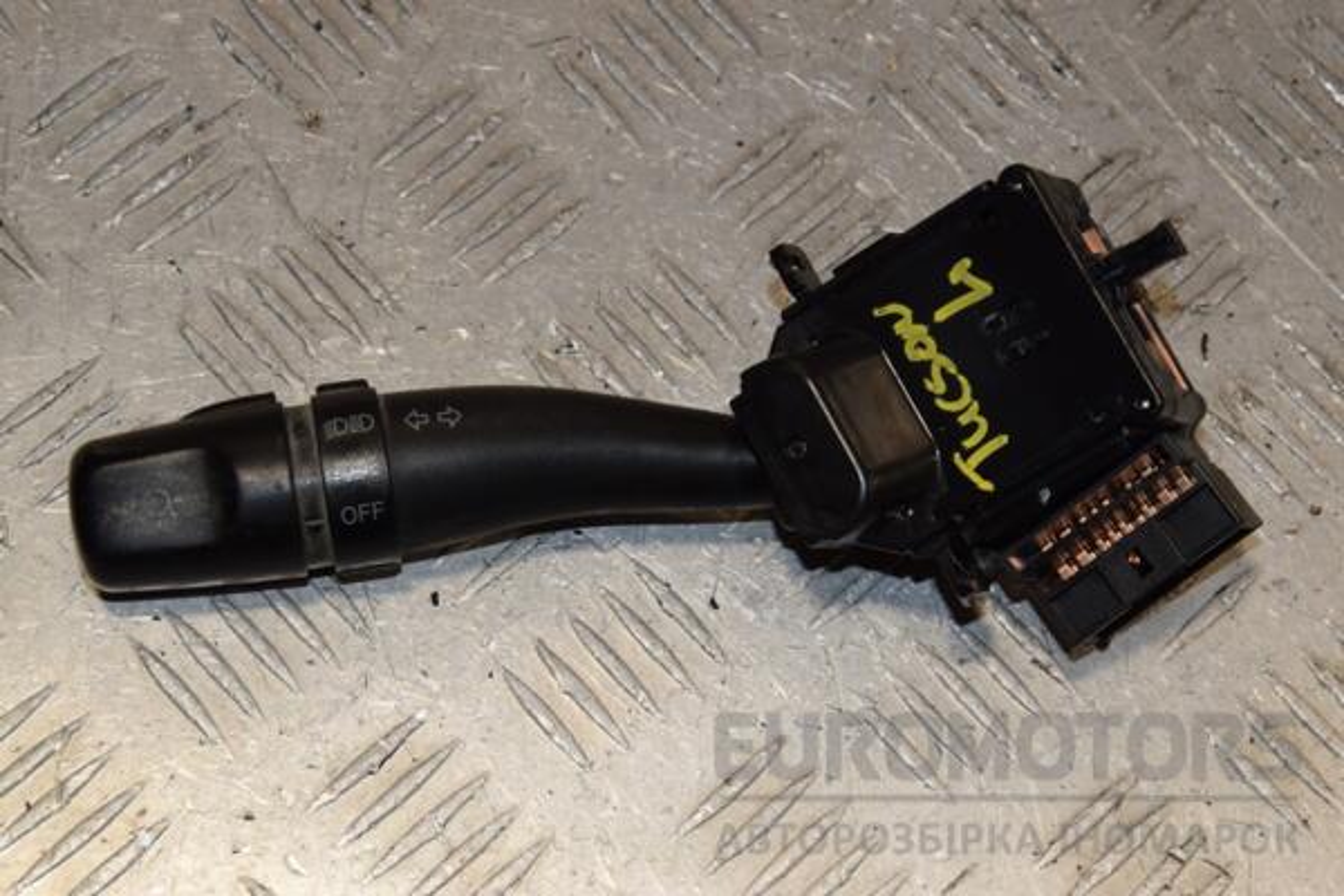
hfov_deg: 23.4
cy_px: 448
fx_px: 3248
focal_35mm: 87
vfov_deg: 15.7
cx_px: 672
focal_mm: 58
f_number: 10
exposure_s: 1/200
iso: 800
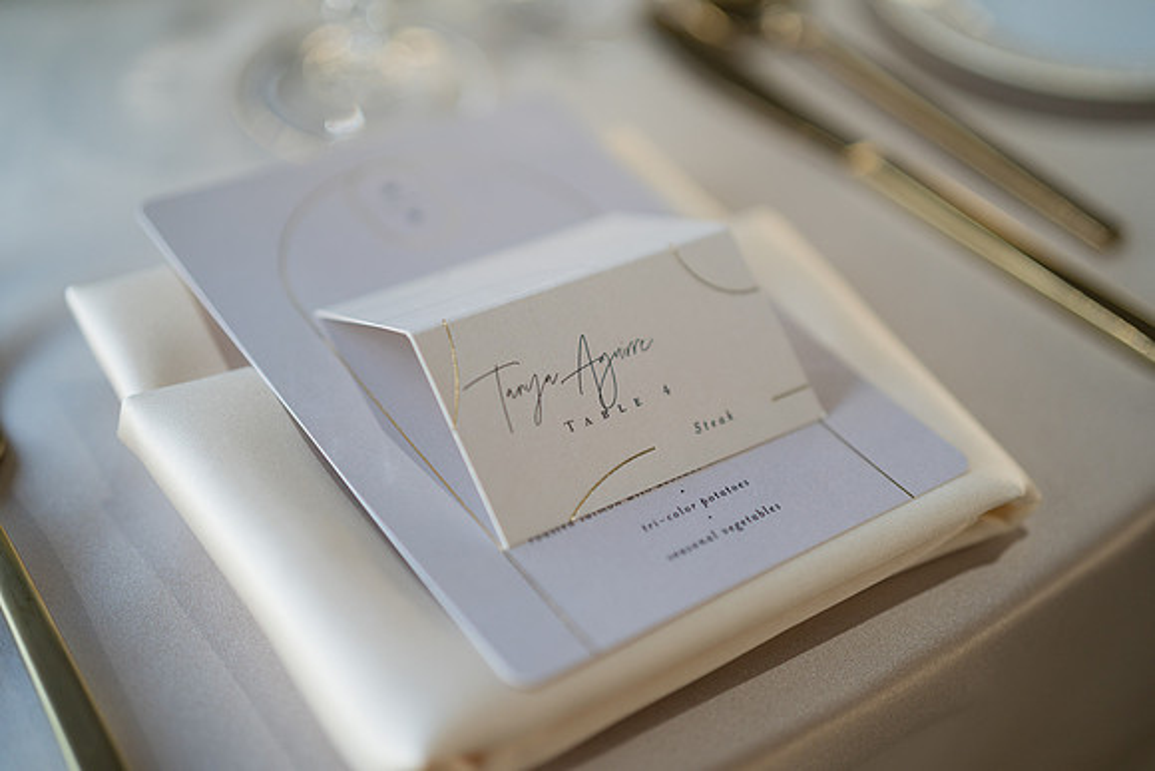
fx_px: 1604
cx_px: 578
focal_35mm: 50
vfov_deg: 27.0
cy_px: 386
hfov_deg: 39.6
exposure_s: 1/500
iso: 250
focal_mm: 50
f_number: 1.4
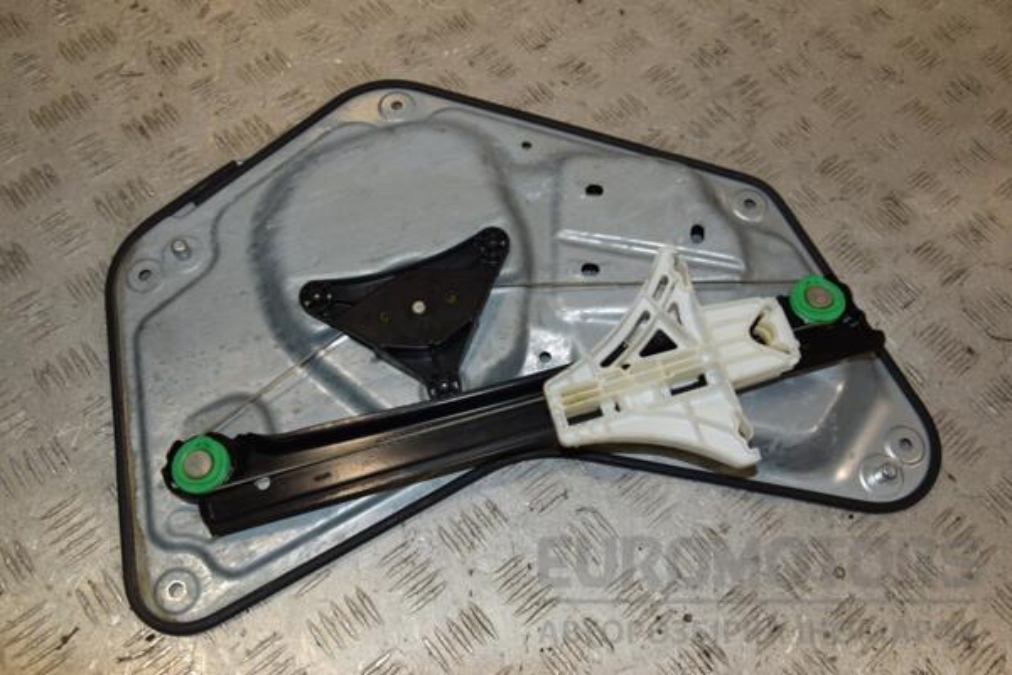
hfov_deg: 53.1
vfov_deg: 36.9
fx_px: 1012
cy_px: 338
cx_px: 506
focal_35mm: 36
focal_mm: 24
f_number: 10
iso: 800
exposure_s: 1/200
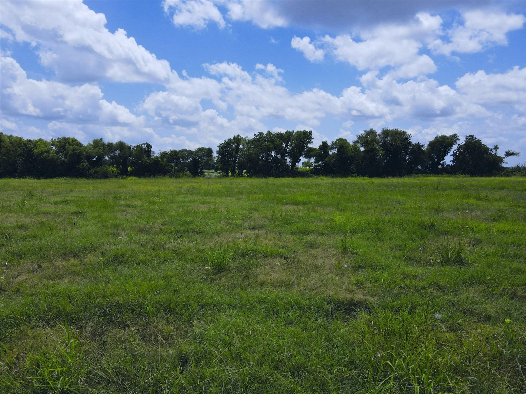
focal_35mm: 24
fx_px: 365
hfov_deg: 71.6
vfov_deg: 56.8
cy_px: 197
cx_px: 263
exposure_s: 1/1250
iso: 100
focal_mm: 4.5
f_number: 2.8
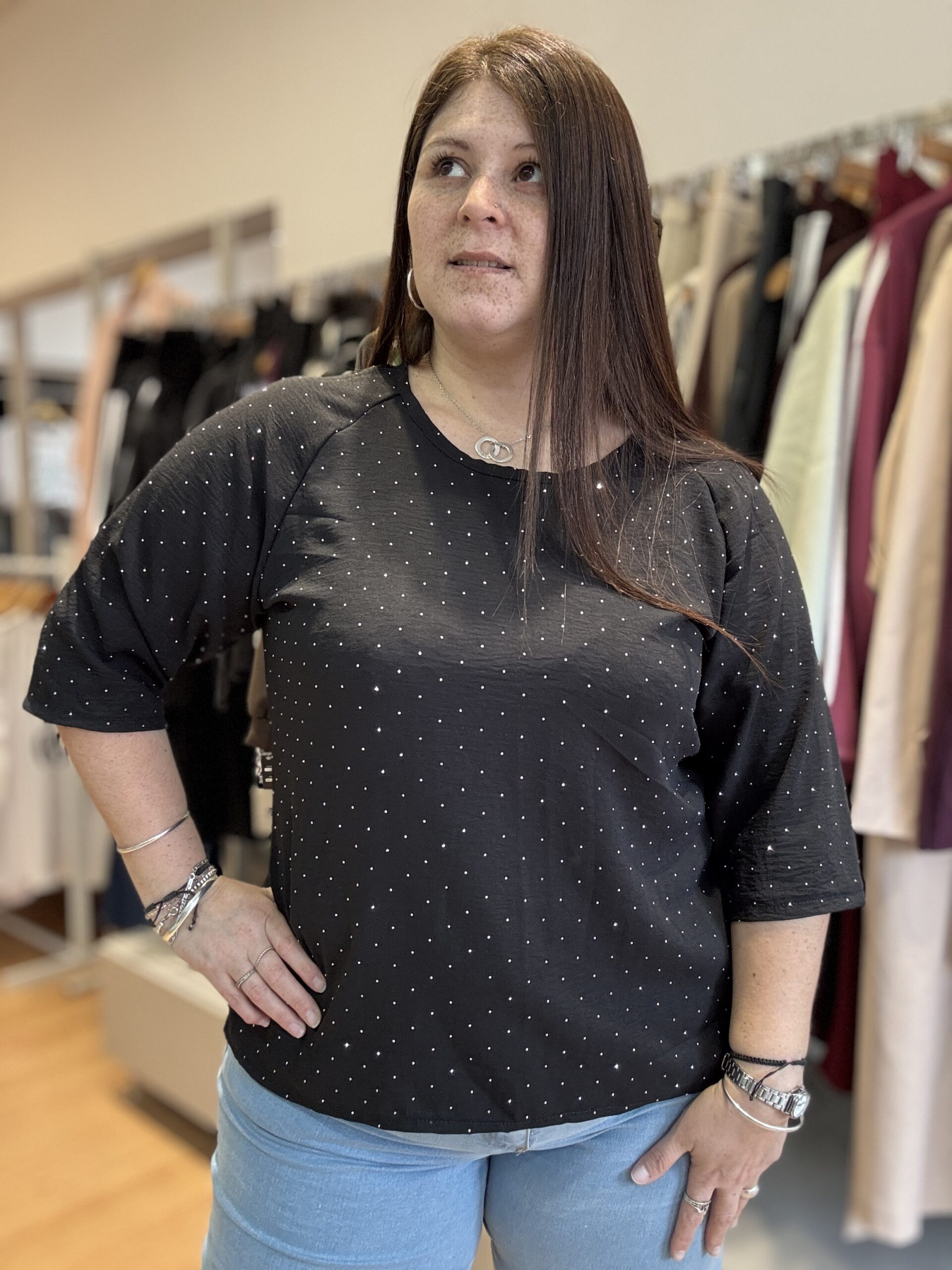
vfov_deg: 60.0
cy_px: 635
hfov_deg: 46.8
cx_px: 476
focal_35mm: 30
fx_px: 1100
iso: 125
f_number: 1.9
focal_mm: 2.69
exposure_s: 1/50
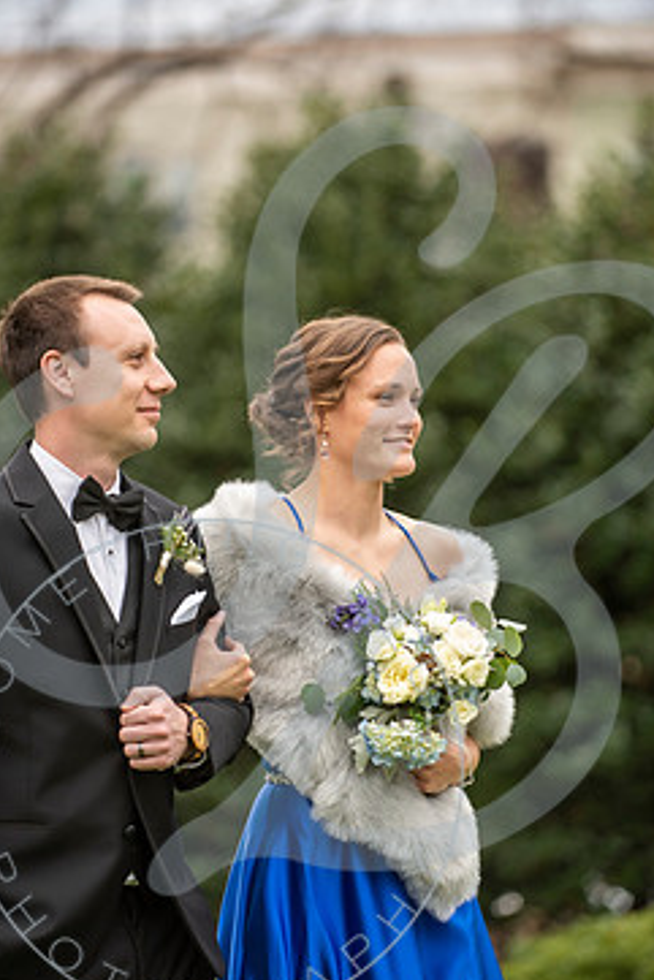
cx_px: 334
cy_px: 565
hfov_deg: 7.1
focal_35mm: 193
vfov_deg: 10.7
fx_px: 5254
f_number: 2.8
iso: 640
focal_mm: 155
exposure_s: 1/1000
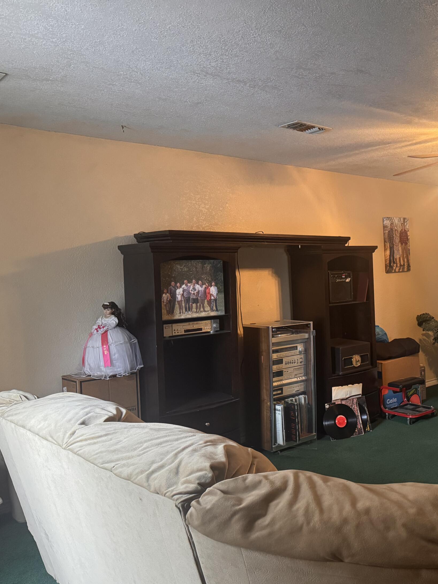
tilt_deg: -2.4
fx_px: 557
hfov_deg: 40.4
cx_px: 376
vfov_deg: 55.4
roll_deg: +1.8
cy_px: 287
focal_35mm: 33
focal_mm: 6.76
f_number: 1.78
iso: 640
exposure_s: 1/60
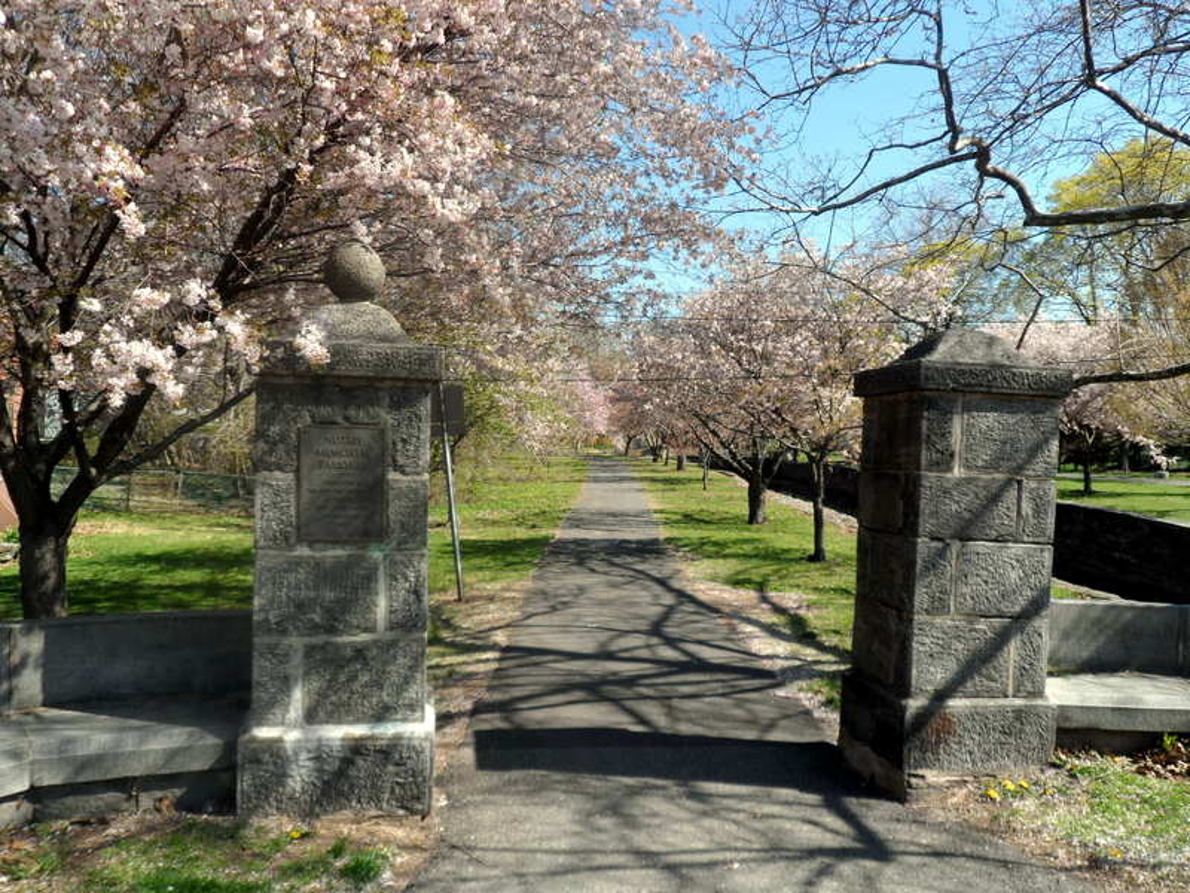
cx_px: 595
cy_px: 446
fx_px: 963
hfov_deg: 63.4
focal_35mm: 28
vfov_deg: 49.7
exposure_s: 1/500
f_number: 3.1
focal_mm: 4.9
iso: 80
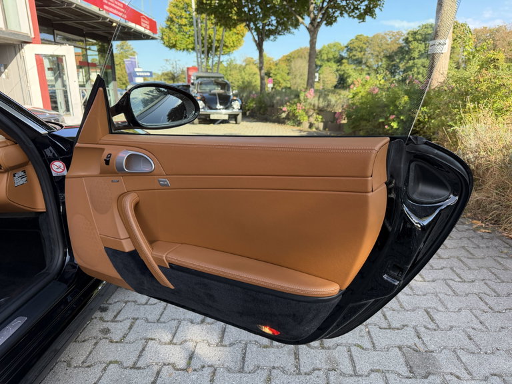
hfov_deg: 71.6
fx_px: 355
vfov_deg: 56.8
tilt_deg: -16.0
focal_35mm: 24
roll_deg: +1.8
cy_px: 192
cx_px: 256
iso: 100
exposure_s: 1/654
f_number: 1.78
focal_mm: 6.76
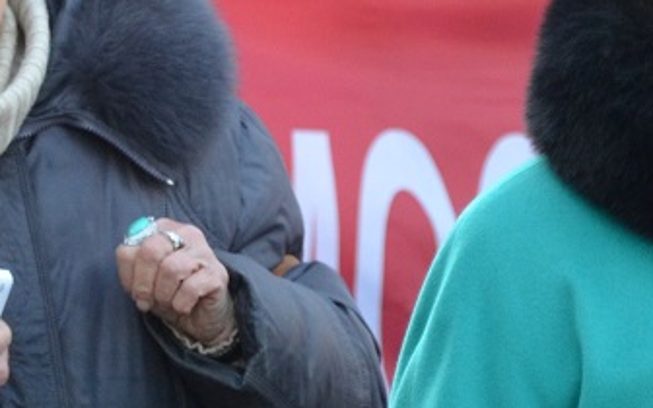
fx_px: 10148
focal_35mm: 570
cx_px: 631
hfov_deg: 3.7
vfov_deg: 2.3
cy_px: -47
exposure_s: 1/200
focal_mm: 85
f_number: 5.6
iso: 800
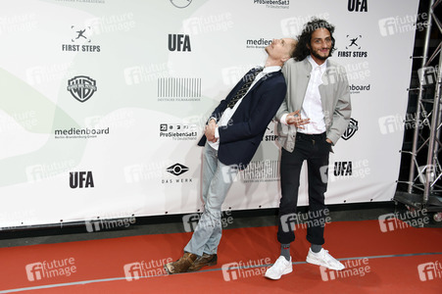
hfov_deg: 43.6
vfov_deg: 29.8
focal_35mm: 45
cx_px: 221
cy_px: 147
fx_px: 552
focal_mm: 45
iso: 640
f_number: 5.6
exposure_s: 1/250
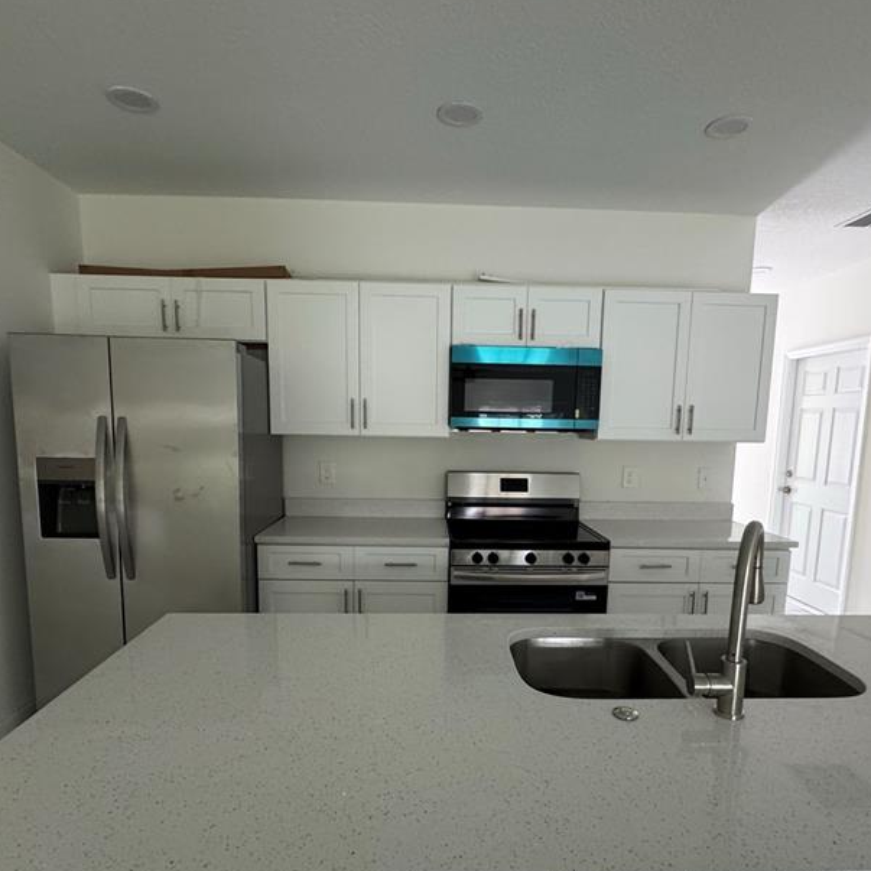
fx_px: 598
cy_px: 511
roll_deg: -1.0
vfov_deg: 71.6
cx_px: 452
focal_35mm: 21
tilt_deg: -7.6
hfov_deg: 72.1
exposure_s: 1/60
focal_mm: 2.22
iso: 400
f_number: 2.2
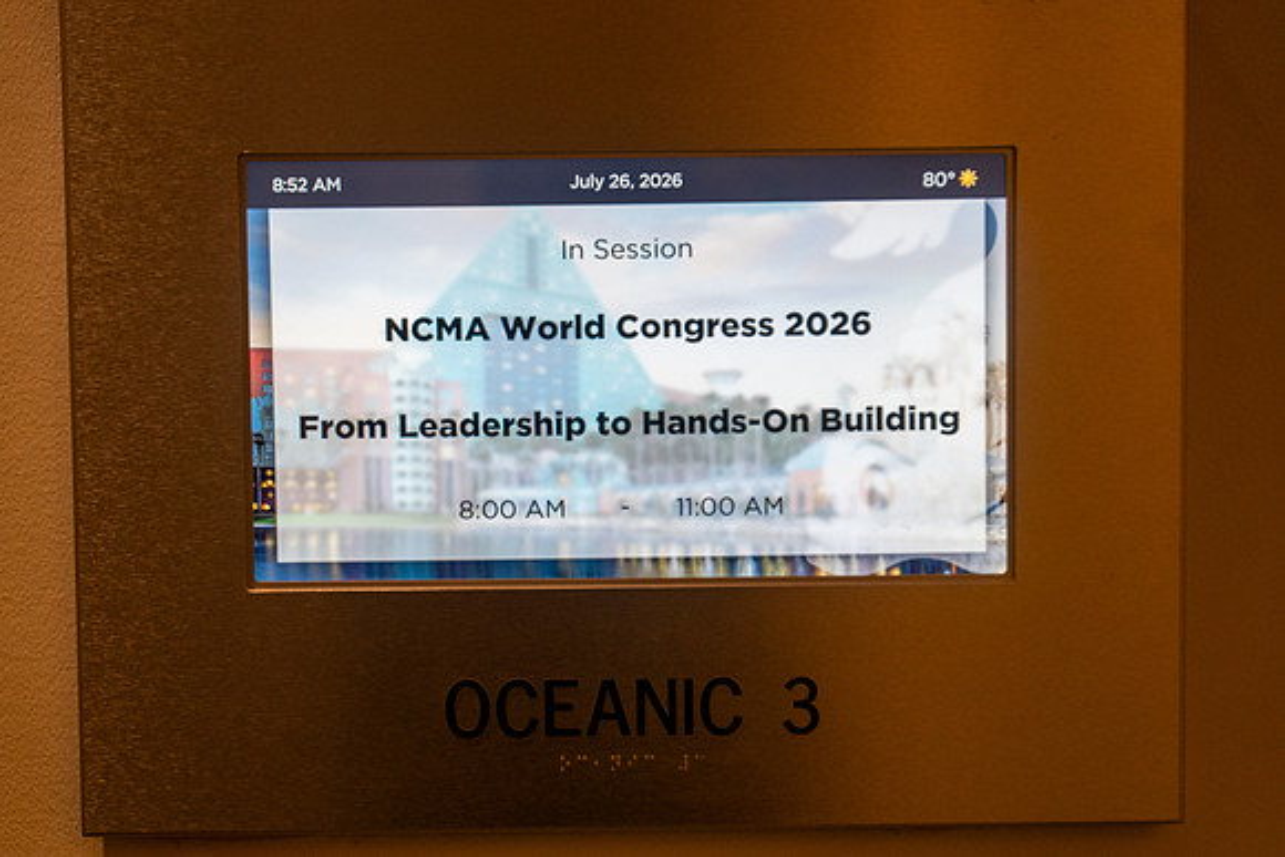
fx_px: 2749
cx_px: 642
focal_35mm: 77
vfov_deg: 17.7
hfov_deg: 26.3
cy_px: 428
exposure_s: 1/200
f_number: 4
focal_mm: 77
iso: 1600
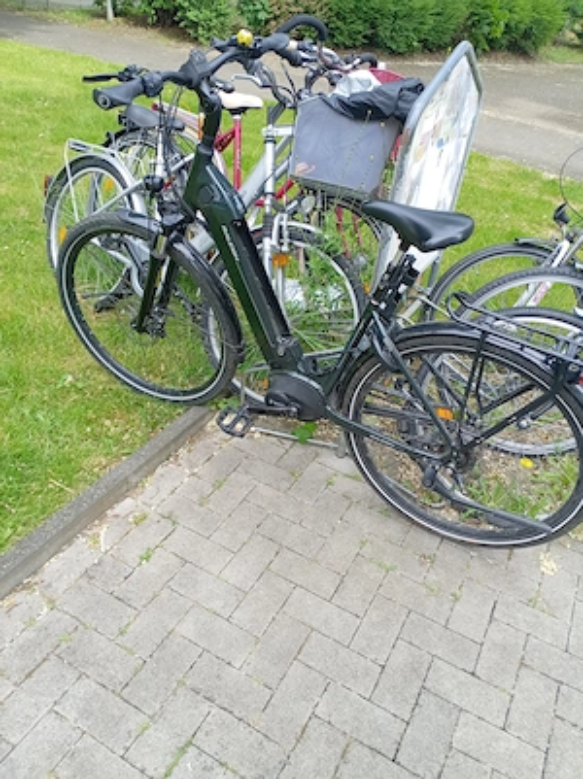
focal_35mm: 27
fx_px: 607
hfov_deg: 51.3
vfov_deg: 65.4
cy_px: 390
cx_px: 292
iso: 106
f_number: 1.8
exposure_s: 1/100
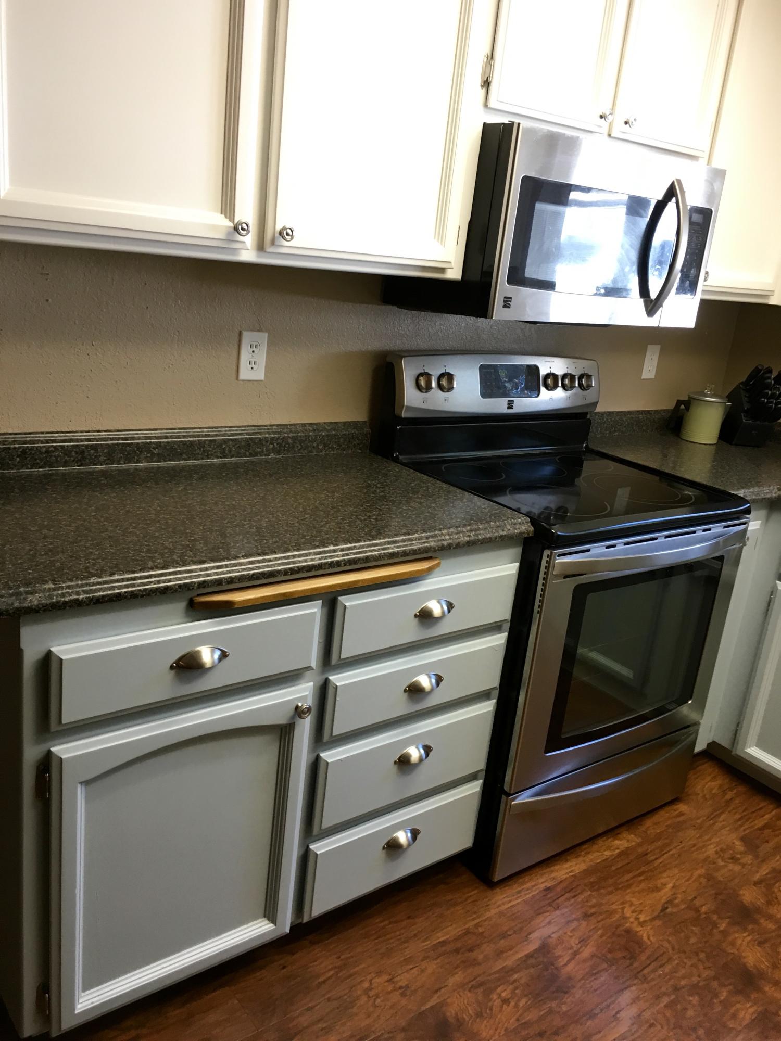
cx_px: 390
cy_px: 520
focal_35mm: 29
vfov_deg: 61.7
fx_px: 872
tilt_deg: -17.6
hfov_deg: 48.2
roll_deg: -7.5
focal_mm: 4.15
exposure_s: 1/30
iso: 80
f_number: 2.2
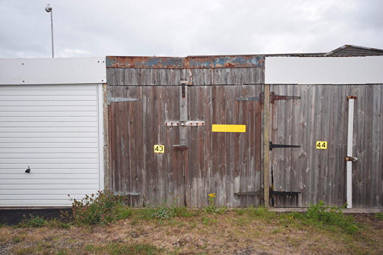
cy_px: 128
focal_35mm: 30
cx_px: 192
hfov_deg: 61.9
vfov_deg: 43.6
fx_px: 319
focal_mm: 20
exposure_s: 1/200
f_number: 7.1
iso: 100
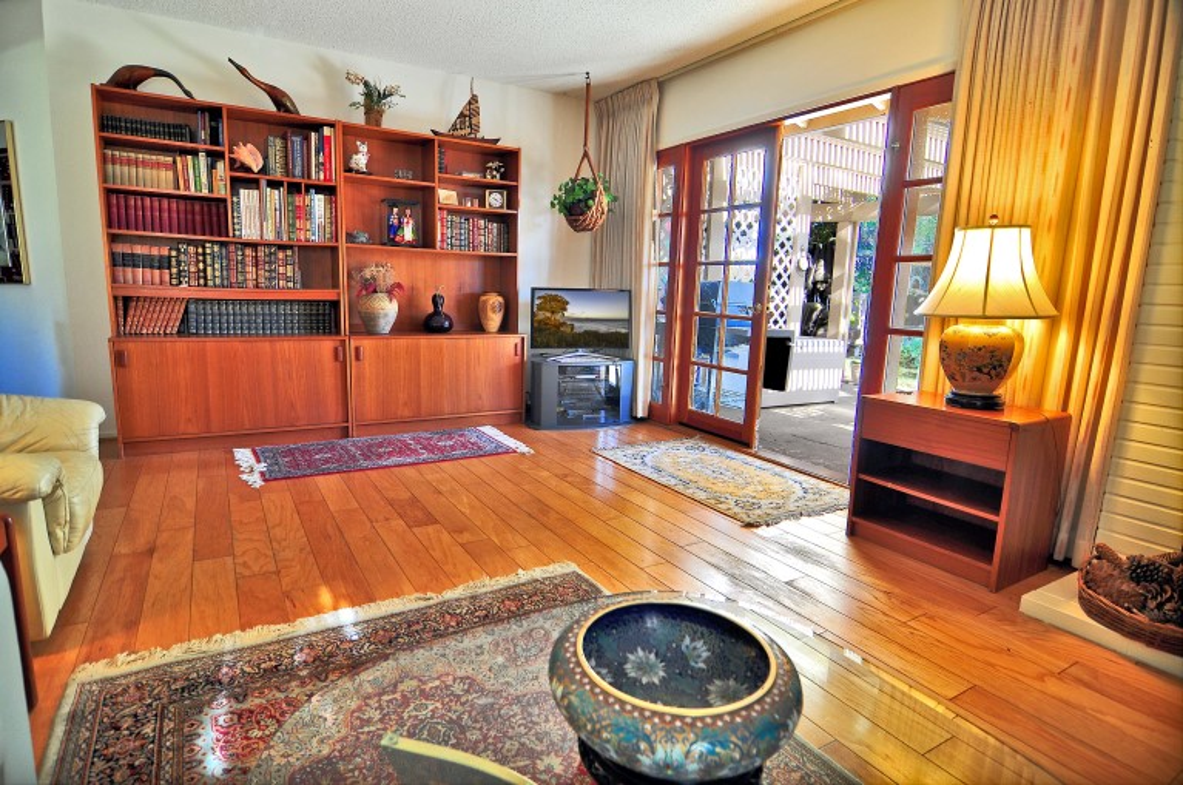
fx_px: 591
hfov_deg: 90.1
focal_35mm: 18
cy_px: 392
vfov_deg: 67.2
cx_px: 592
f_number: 5
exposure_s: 1/200
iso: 100
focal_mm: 12
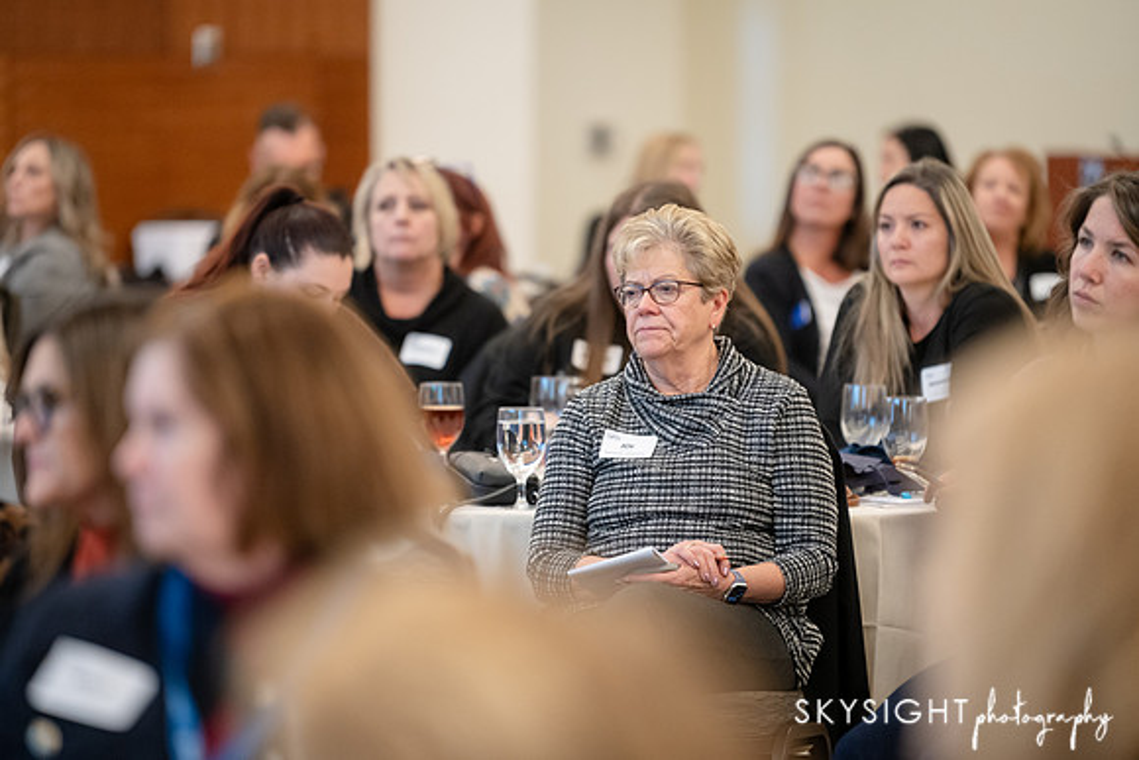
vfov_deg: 6.7
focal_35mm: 204
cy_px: 380
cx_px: 570
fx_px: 6465
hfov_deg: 10.1
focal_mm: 200
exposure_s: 1/250
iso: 3200
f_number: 2.8
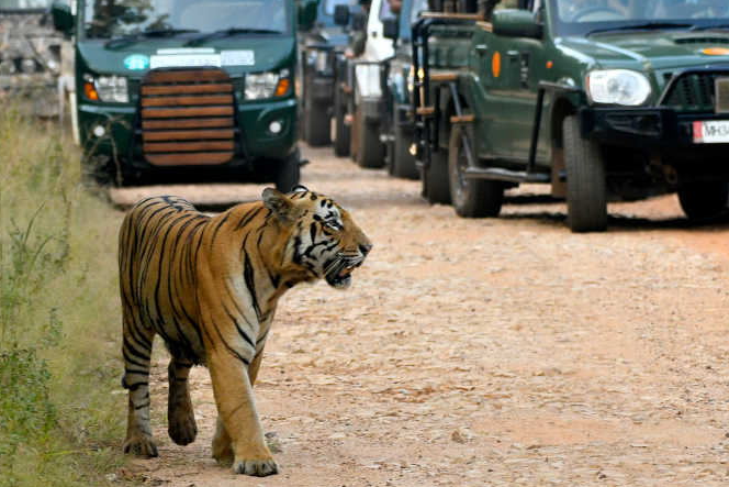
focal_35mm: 522
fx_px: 10572
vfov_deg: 2.6
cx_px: 310
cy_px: 192
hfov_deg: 3.9
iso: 800
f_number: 5.6
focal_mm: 200
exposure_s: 1/160
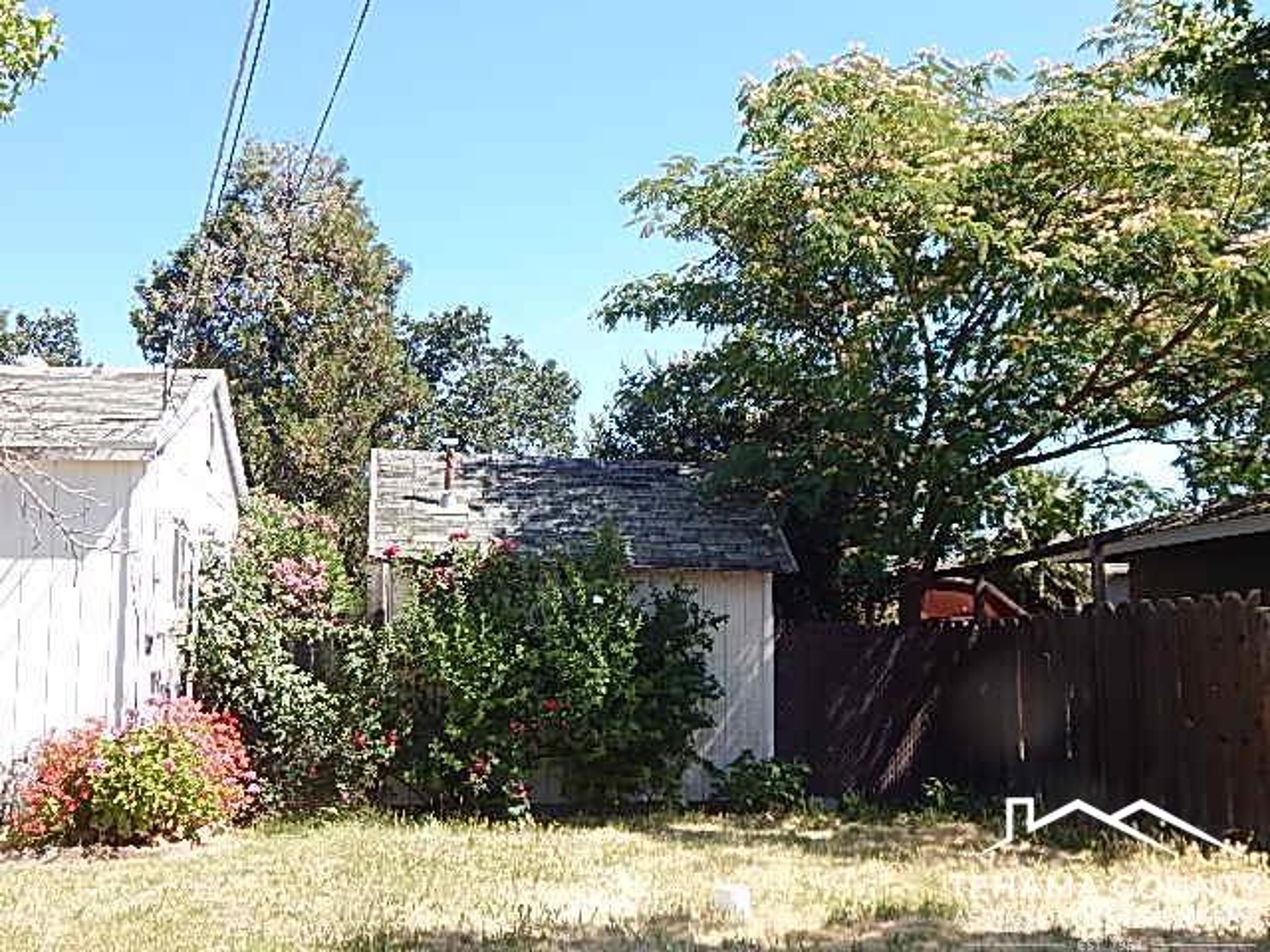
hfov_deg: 49.0
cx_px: 635
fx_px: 1394
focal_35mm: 38
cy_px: 476
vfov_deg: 37.7
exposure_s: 1/500
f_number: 3.4
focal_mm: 6.8
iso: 125
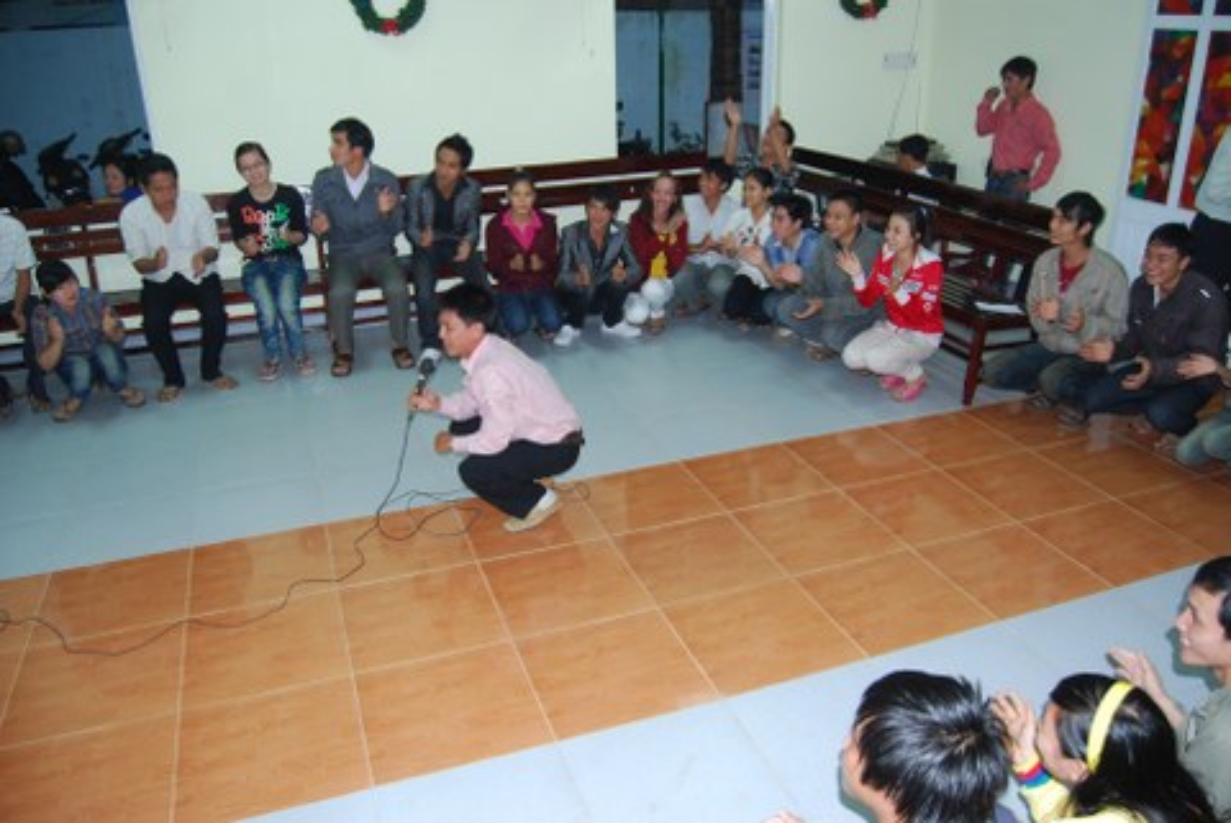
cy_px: 412
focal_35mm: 27
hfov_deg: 67.3
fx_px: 924
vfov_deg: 48.0
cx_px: 616
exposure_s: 1/60
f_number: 3.5
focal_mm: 18
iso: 200
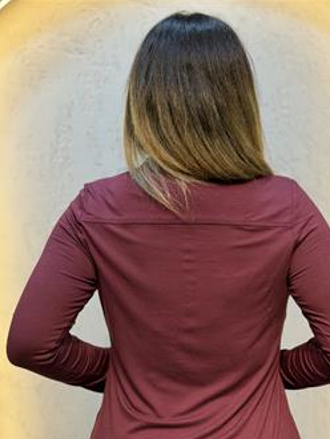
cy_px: 273
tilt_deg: -8.3
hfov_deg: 24.4
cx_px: 184
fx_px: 762
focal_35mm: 60
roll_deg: +3.0
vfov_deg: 32.0
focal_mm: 6.76
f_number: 1.78
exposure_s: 1/100
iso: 80
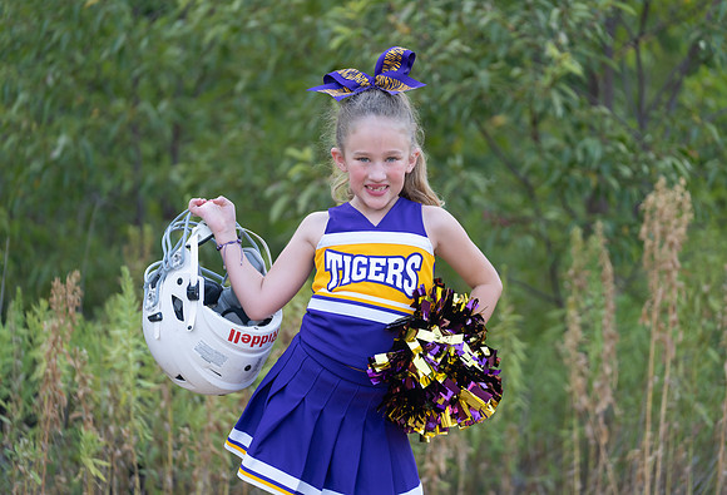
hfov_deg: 15.6
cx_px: 376
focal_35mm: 131
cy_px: 245
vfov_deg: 10.7
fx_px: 2654
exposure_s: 1/320
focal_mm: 126
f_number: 2.8
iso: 320
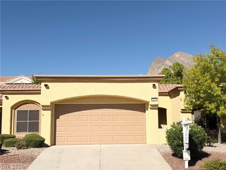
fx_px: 313
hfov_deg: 39.7
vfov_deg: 30.3
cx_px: 113
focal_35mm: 48
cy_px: 85
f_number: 1.78
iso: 64
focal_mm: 6.76
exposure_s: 1/9901
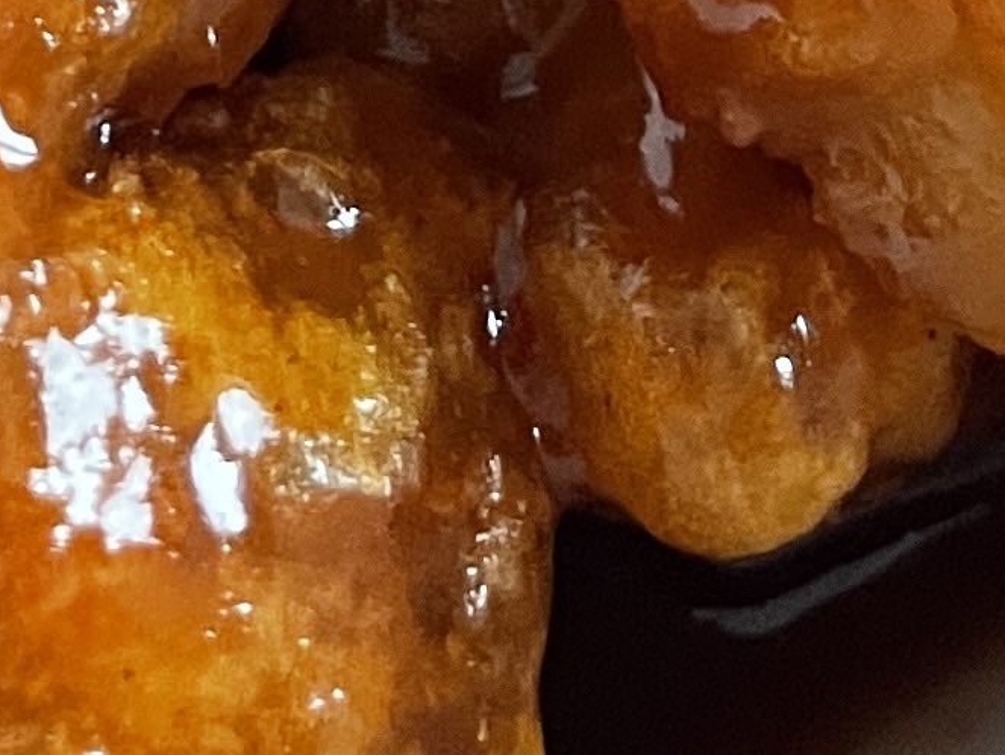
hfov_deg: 12.5
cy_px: -1525
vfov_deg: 8.0
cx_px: 256
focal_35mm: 158
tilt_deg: -56.9
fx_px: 4590
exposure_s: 1/40
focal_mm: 4.2
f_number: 1.6
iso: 400
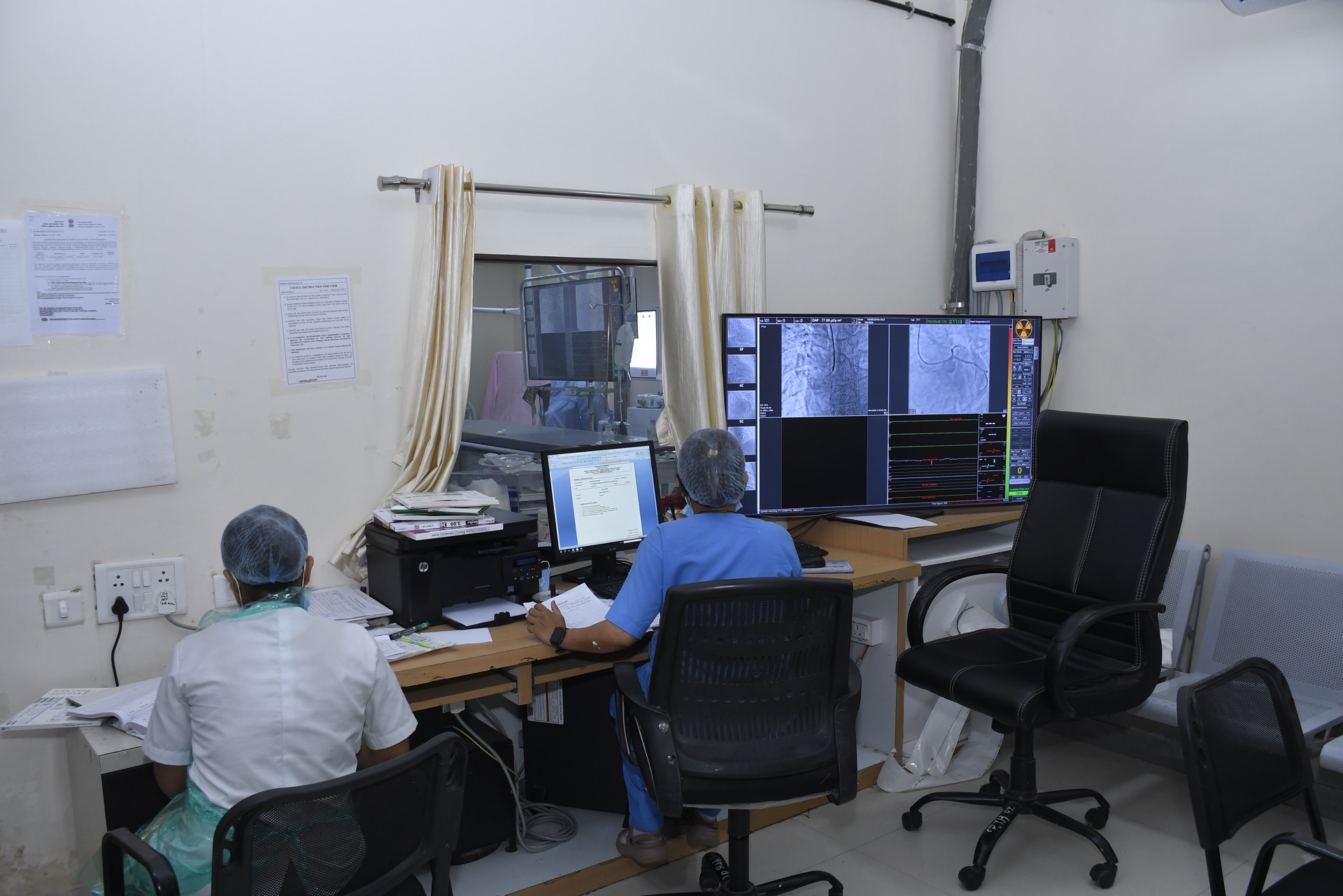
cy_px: 448
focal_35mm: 27
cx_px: 672
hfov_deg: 67.4
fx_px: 1007
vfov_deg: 47.9
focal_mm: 18
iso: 640
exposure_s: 1/100
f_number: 5
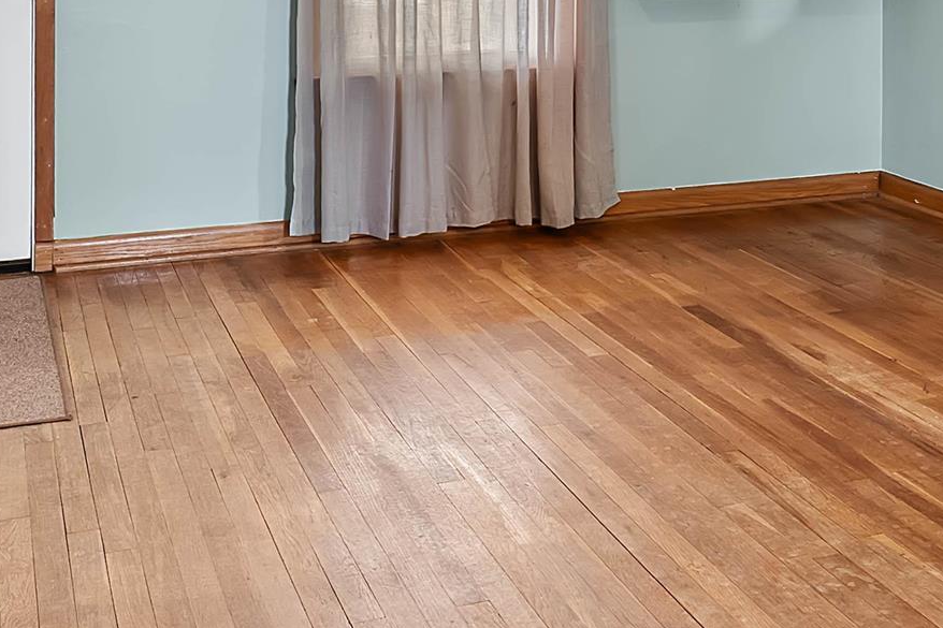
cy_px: 64
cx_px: 535
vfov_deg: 26.6
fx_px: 1283
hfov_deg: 40.3
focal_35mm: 49
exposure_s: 3.2
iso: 200
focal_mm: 14
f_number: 9
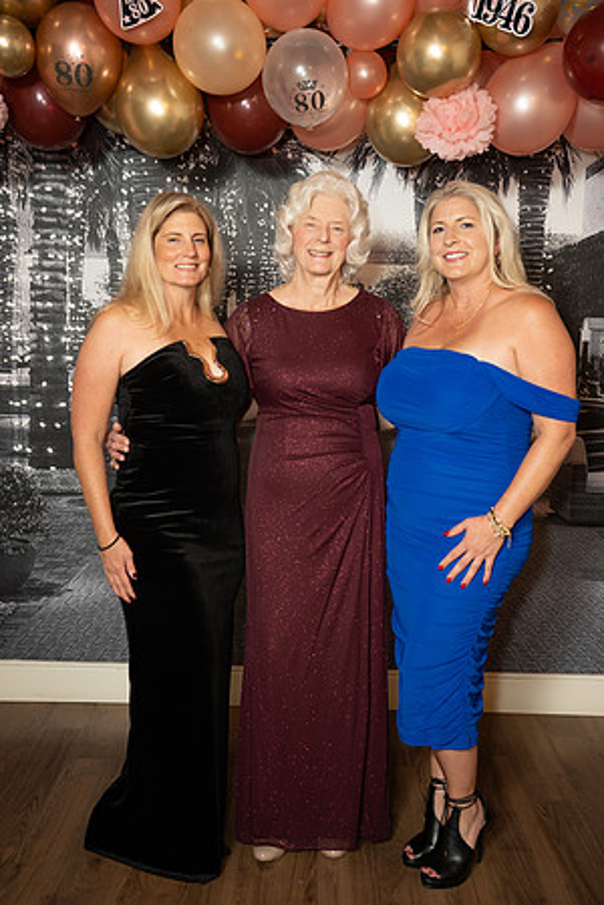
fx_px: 1029
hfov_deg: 32.7
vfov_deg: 47.5
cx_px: 302
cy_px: 452
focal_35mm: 41
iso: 1000
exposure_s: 1/160
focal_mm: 40.9
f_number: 2.8
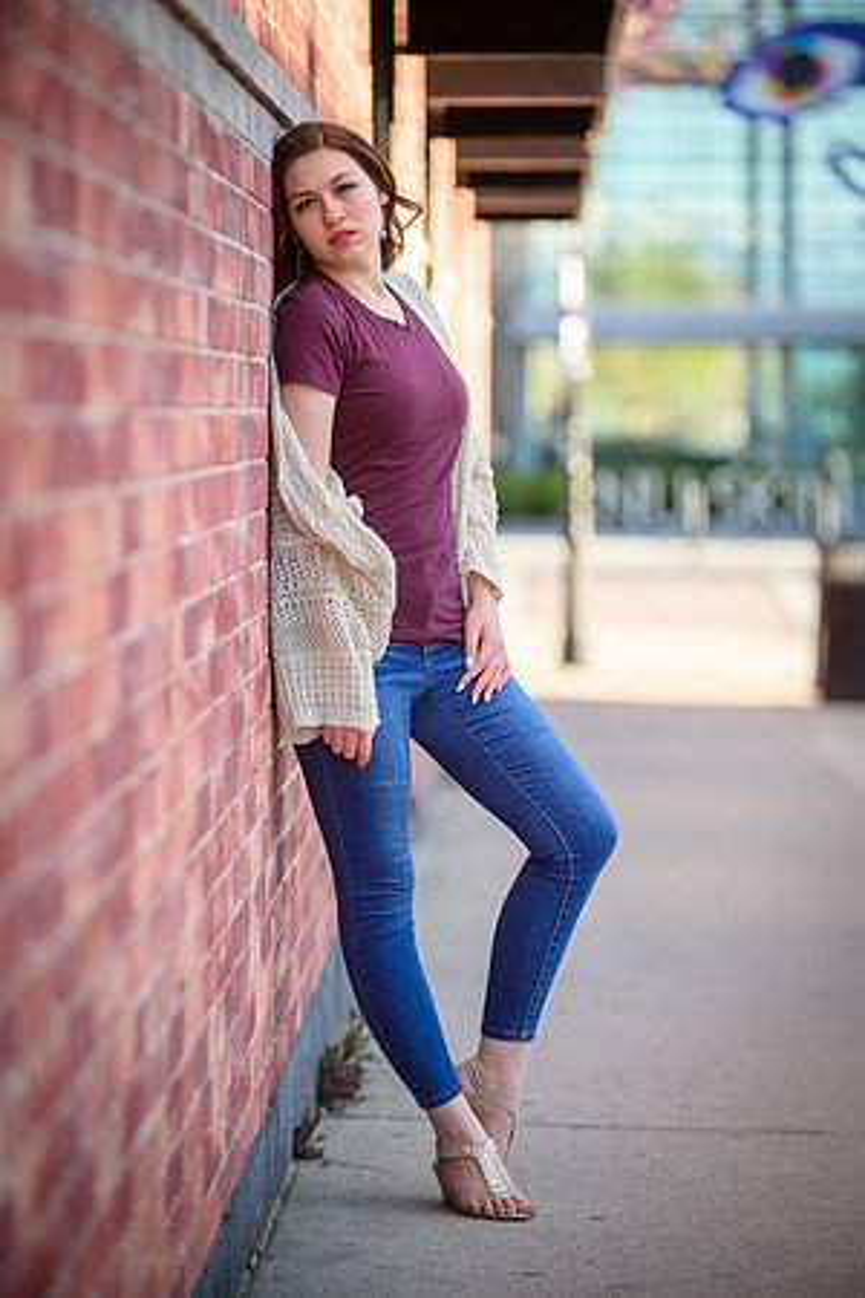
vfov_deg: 15.2
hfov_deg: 10.2
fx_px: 4865
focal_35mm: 135
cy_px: 649
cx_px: 432
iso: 100
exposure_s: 1/400
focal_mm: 135
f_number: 2.8
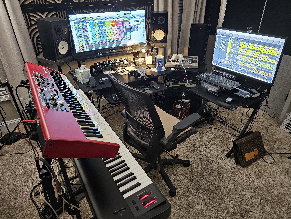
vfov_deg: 58.9
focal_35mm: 23
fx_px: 193
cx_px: 146
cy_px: 110
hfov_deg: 73.9
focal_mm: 6.3
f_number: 1.7
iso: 800
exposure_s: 1/24
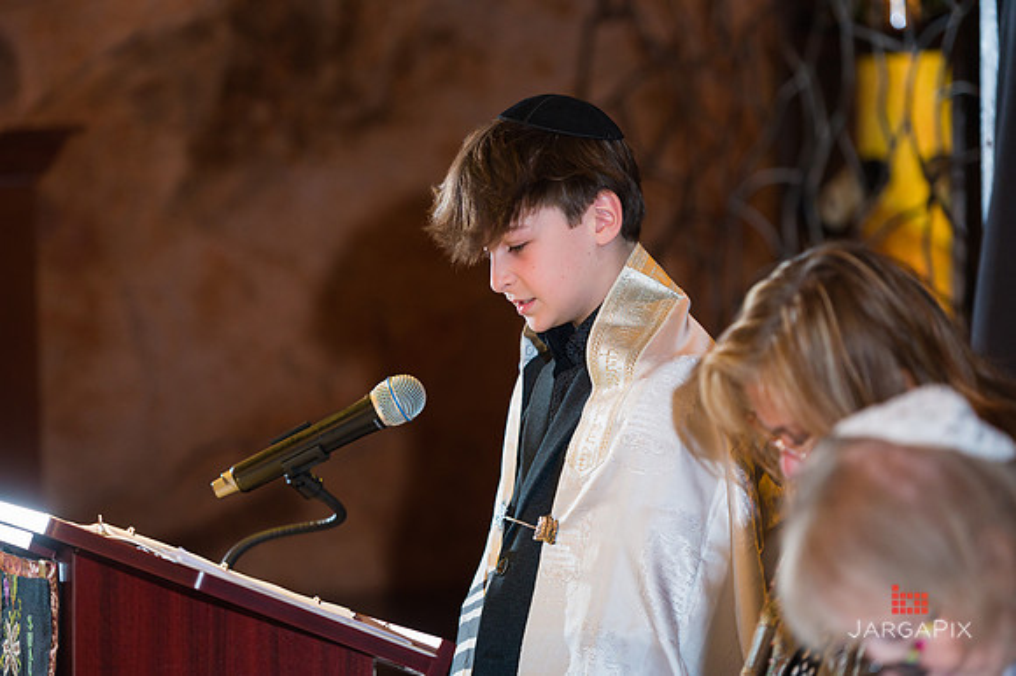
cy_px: 321
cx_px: 482
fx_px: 4317
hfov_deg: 13.4
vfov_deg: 9.0
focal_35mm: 153
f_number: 3.2
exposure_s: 1/200
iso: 1250
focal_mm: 145
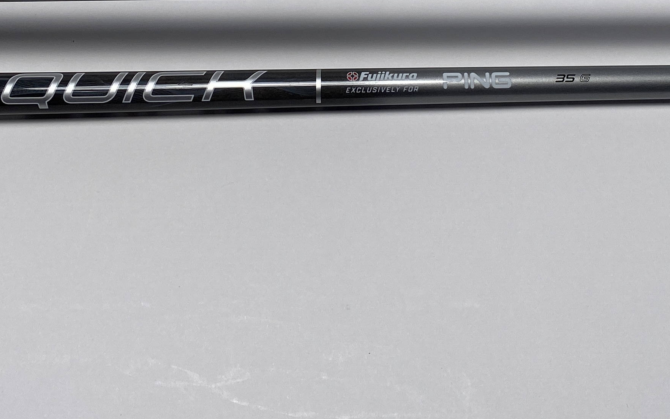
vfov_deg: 20.0
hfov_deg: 32.2
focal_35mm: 63
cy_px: 6
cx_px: 441
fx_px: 1150
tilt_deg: -65.5
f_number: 1.8
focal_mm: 4.25
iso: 32
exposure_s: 1/973
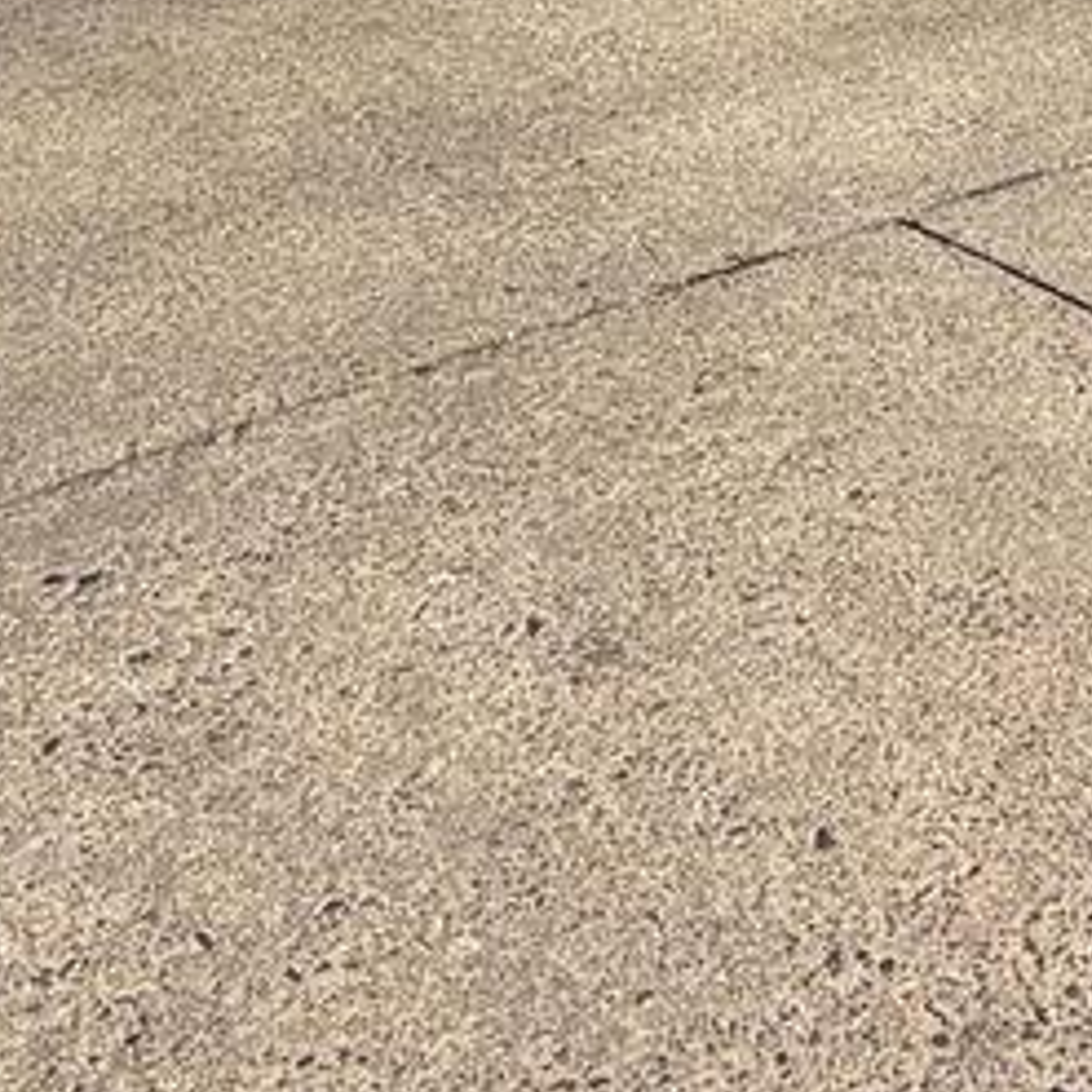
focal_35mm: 72
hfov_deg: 22.6
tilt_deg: +3.5
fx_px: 2570
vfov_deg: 18.3
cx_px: 1211
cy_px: -937
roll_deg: +0.7
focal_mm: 2.22
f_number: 2.2
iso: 20
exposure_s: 1/888
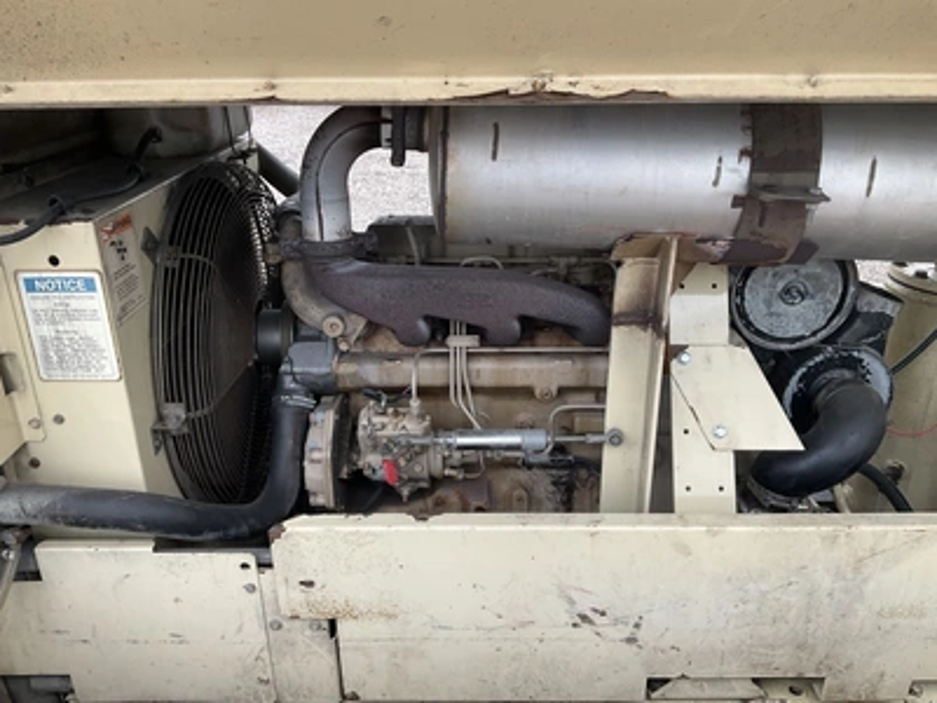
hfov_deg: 61.7
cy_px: 352
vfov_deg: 48.2
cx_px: 468
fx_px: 785
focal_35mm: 29
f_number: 1.8
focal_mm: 3
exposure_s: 1/353
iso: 25
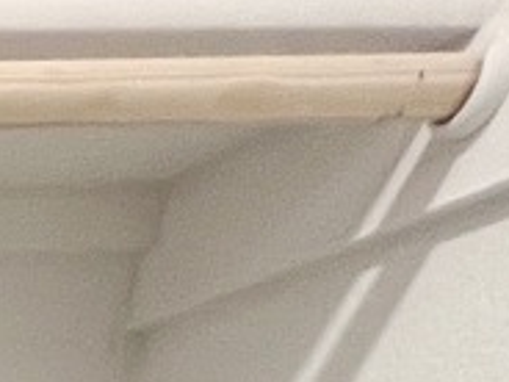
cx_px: -1024
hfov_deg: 11.3
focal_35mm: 102
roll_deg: +0.2
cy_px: 1423
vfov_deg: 8.7
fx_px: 1500
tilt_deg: -22.7
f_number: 1.8
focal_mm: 1.57
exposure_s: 1/120
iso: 250
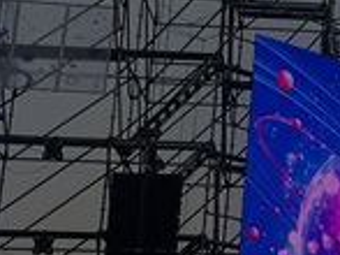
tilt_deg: +19.4
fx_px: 1217
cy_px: 101
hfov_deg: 12.7
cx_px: 786
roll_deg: +0.5
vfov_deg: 11.9
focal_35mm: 124
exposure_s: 1/100
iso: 40
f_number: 1.6
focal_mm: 5.1
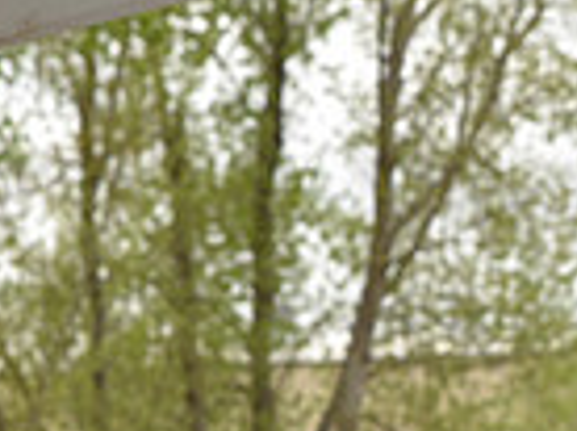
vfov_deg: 5.2
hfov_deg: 6.9
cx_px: 891
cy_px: 764
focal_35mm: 283
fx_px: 4709
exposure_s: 1/200
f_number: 7.1
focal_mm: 70
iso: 100
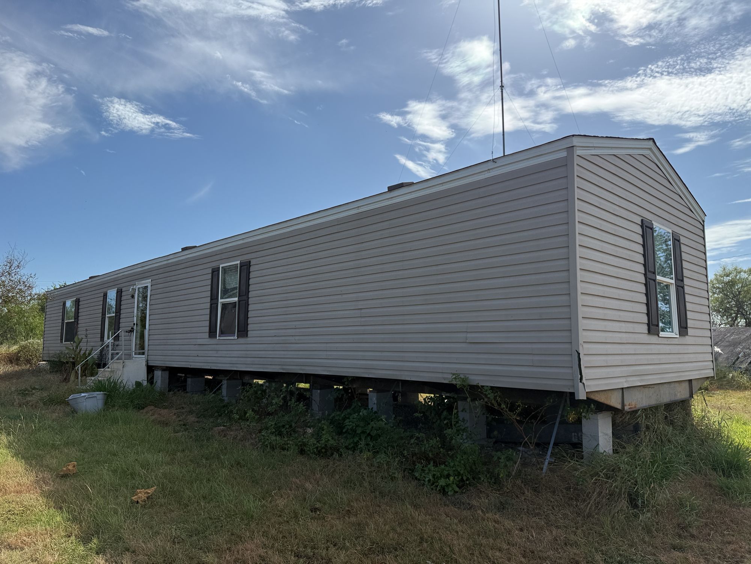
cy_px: 282
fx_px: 521
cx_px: 376
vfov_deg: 56.8
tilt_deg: +7.9
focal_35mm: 24
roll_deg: -1.6
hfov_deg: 71.6
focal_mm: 6.76
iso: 80
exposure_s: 1/8130
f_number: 1.78
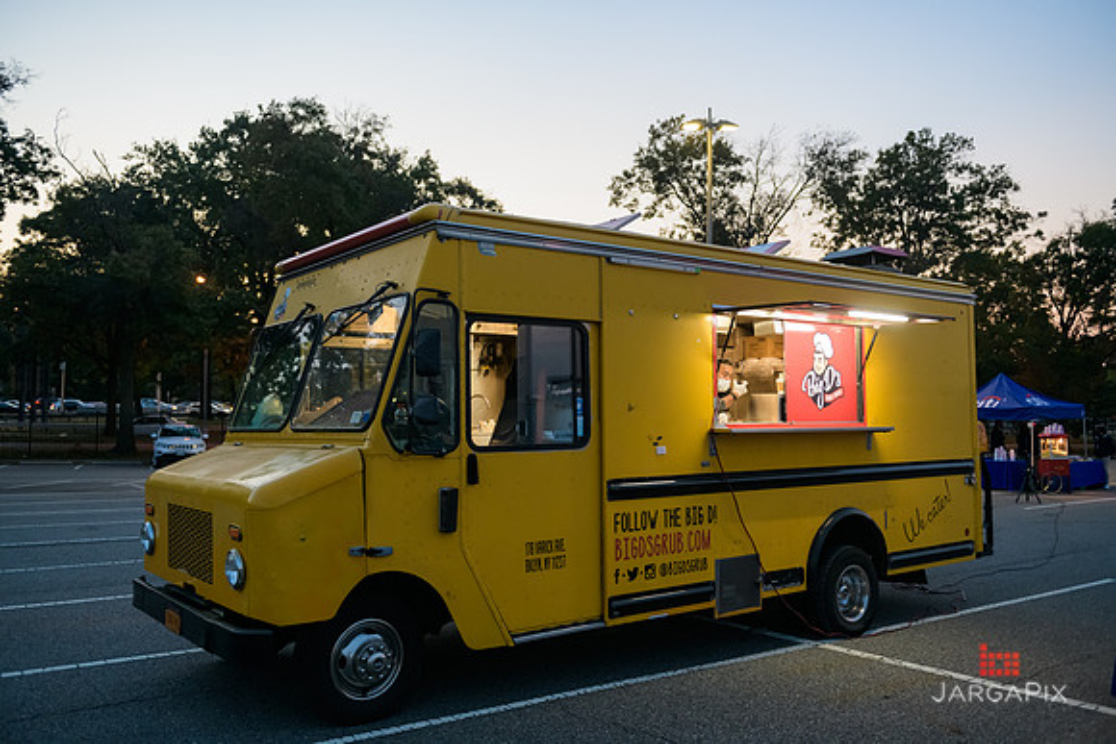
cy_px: 372
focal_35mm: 31
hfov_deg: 60.3
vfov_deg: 42.3
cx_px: 558
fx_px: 961
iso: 1600
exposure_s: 1/125
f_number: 3.2
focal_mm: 31
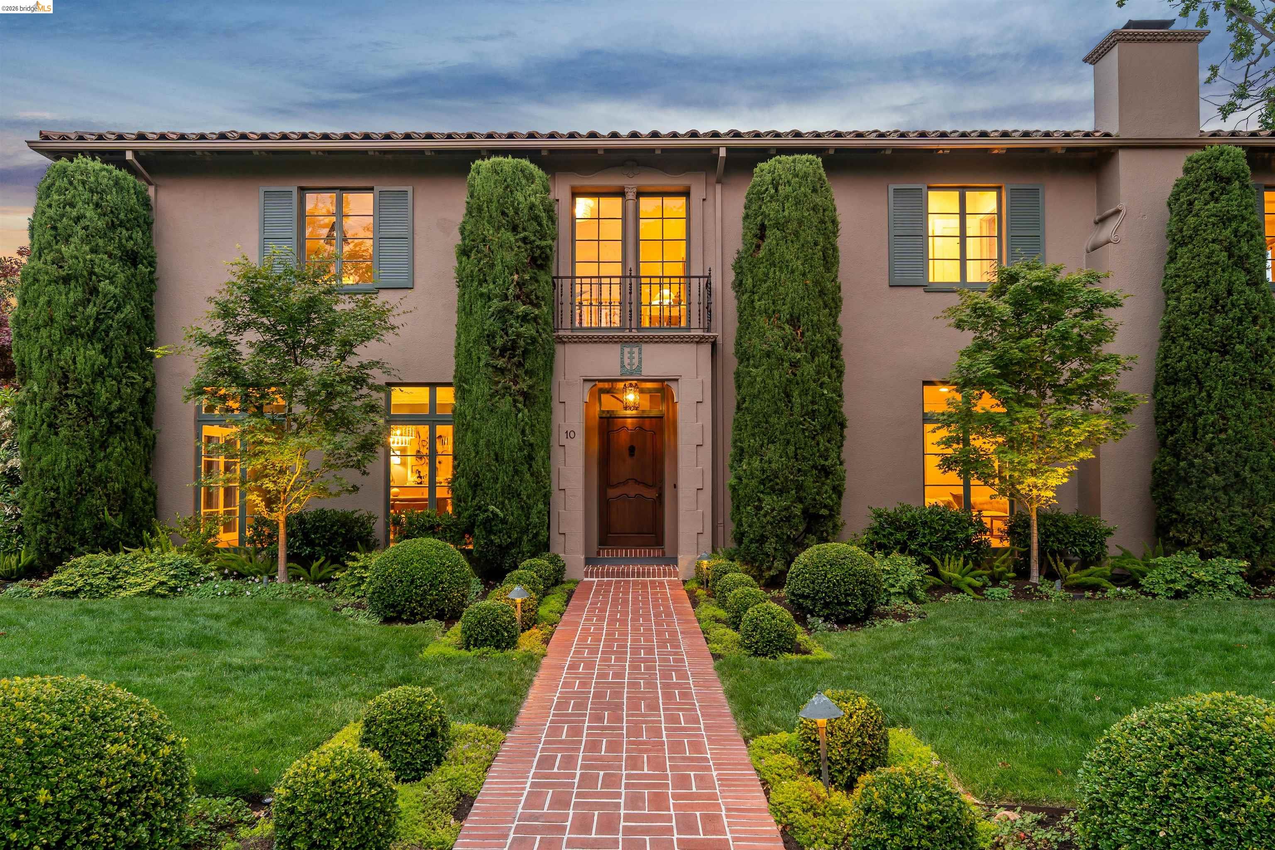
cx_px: 638
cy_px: 425
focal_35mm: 21
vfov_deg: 59.5
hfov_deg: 81.2
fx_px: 744
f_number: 7.1
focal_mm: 14
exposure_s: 1/1.67
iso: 200
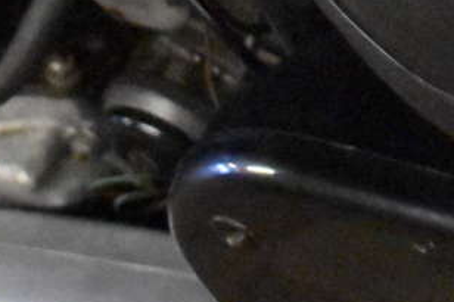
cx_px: 1128
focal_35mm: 195
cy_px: -61
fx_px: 2458
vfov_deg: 7.0
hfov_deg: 9.3
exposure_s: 1/100
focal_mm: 20
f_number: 3.8
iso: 12800
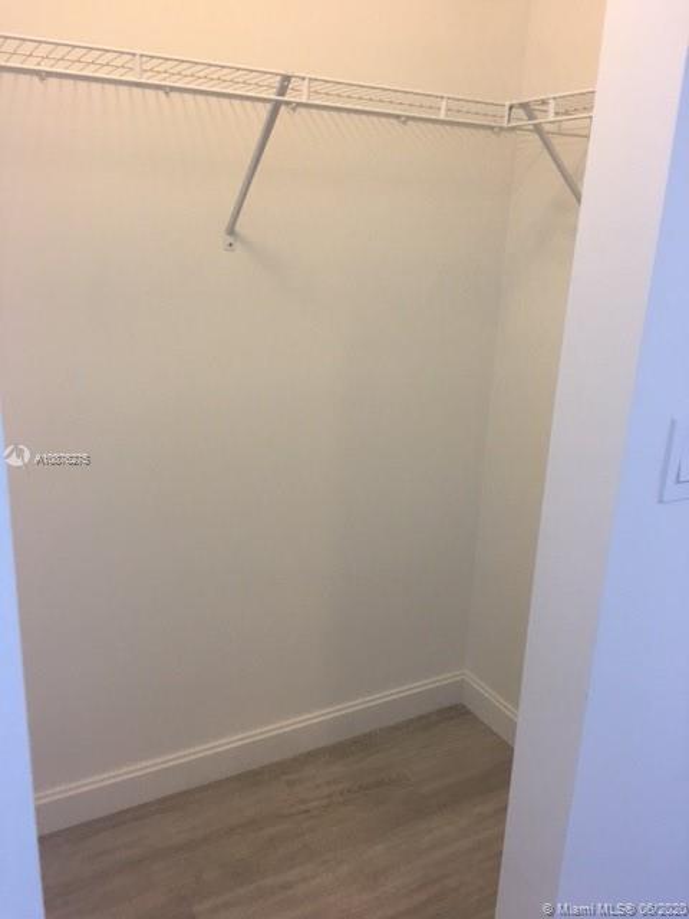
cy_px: 460
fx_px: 770
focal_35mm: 29
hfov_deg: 48.2
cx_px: 344
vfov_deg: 61.7
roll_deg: -3.0
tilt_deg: -16.8
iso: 50
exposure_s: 1/33
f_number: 2.2
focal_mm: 4.15
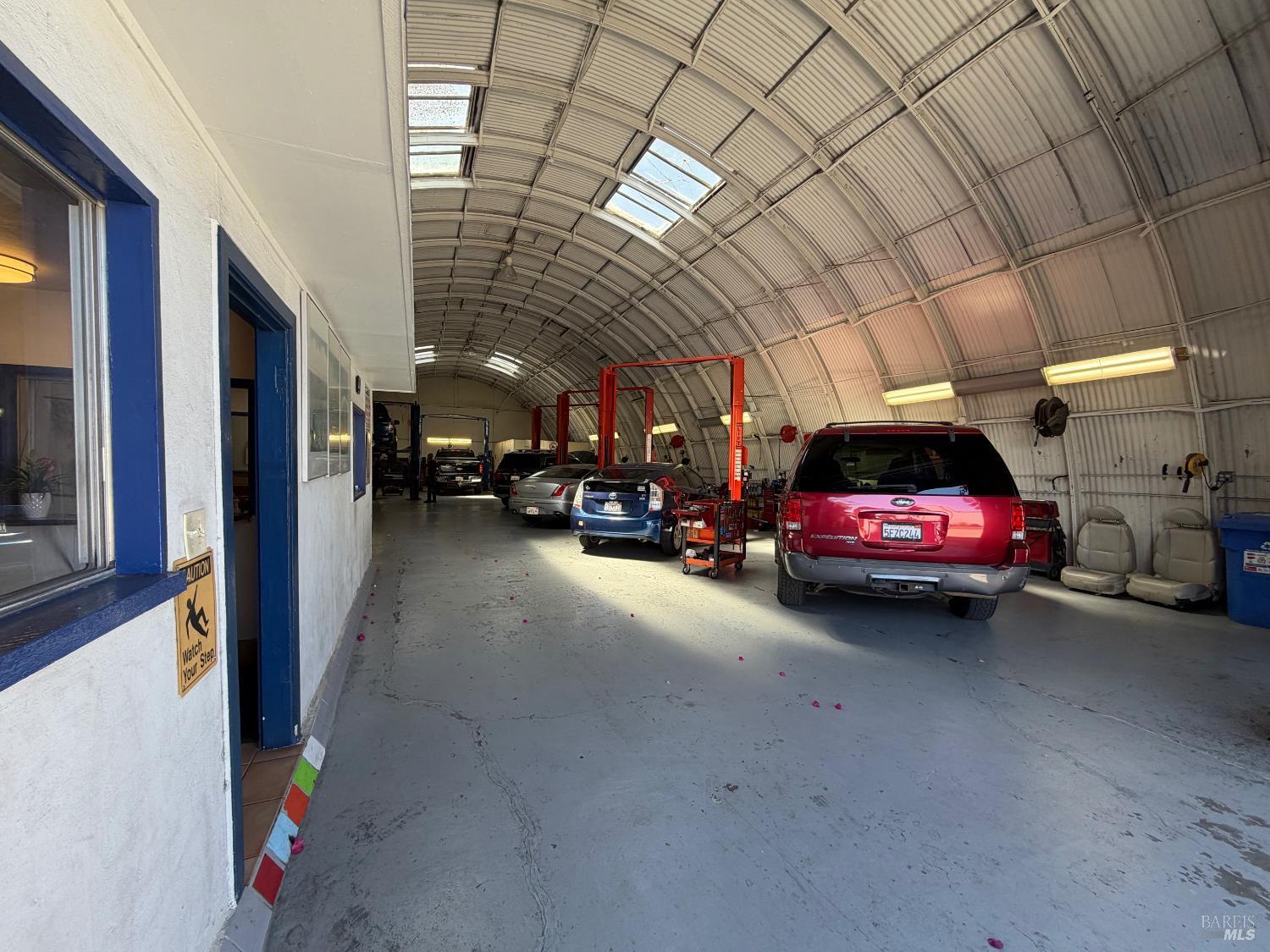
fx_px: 514
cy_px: 476
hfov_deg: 102.1
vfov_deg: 85.7
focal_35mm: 14
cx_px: 635
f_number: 2.2
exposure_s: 1/121
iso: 80
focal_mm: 2.22
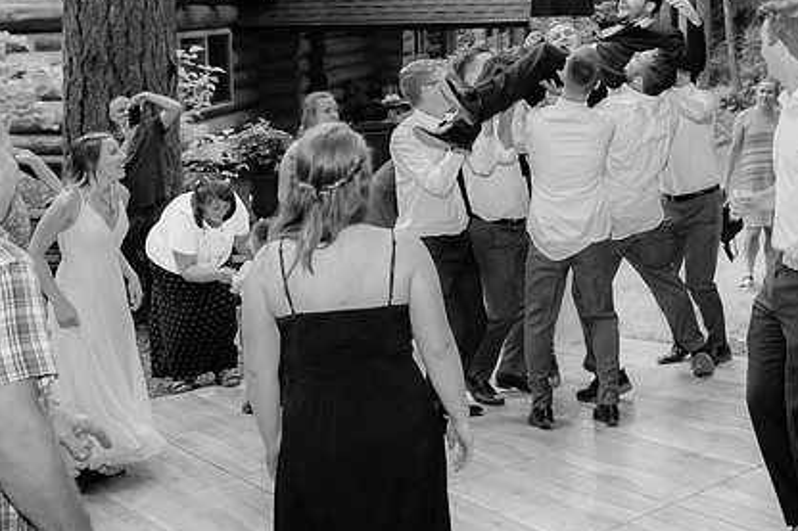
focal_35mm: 60
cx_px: 647
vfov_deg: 22.2
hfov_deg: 32.4
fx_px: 1329
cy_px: 76
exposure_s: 1/320
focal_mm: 31
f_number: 3.5
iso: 800
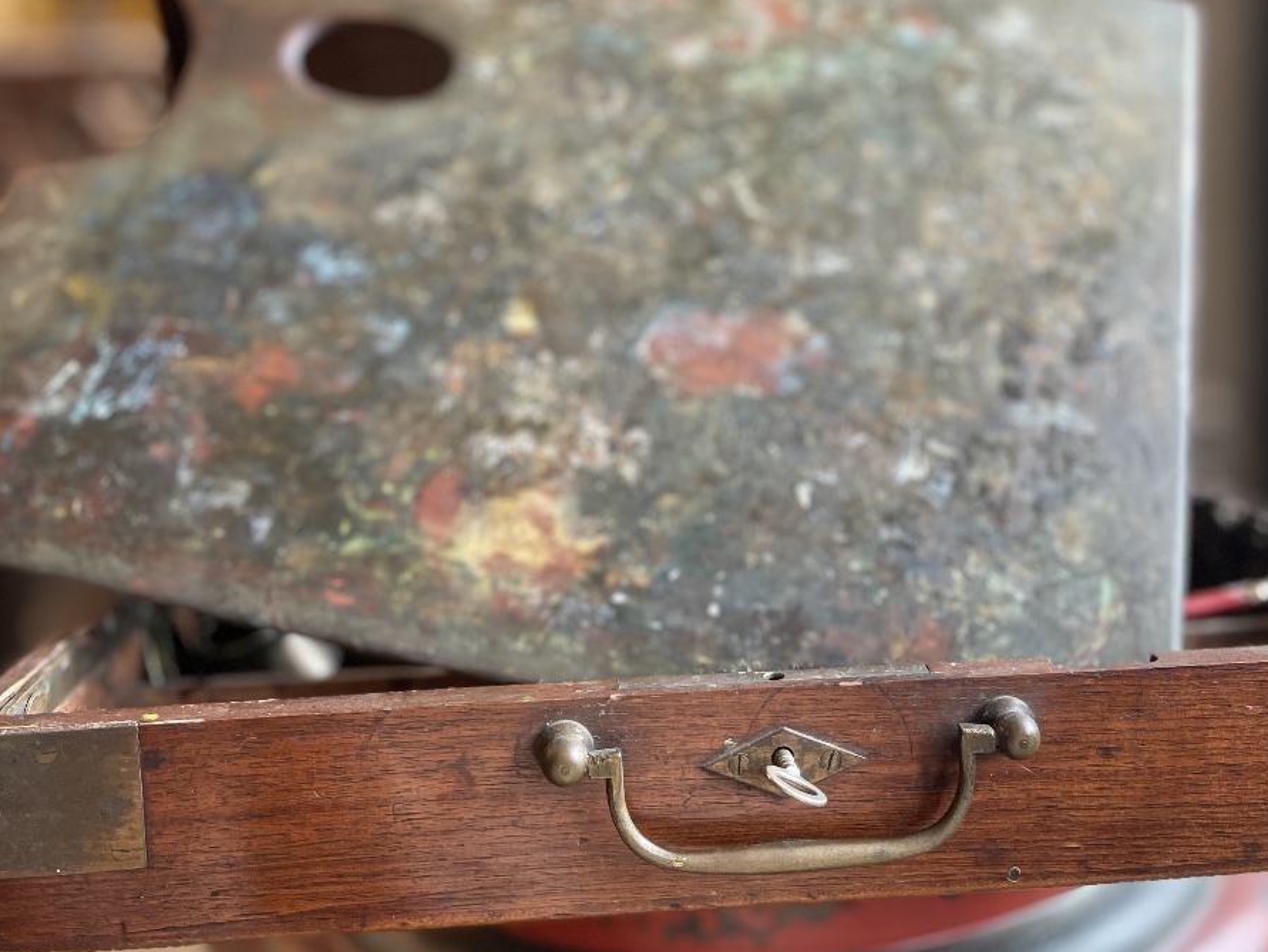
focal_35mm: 35
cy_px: 296
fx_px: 1283
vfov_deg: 40.1
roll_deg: +2.5
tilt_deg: -3.4
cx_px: 638
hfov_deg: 52.6
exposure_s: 1/50
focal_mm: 4.2
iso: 160
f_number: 1.6
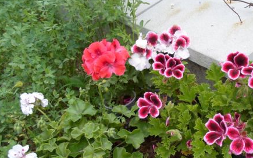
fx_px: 269
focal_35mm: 39
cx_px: 180
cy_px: 115
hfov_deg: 49.0
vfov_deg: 32.3
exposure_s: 1/125
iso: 80
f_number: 2.5
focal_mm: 4.5
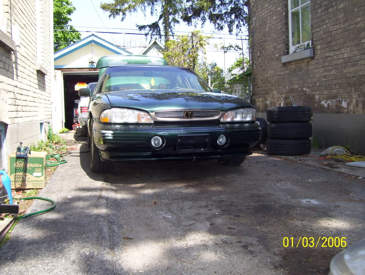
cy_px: 138
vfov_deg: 39.7
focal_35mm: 36
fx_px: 380
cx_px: 182
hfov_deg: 51.3
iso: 80
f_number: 2.7
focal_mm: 6
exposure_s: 1/400
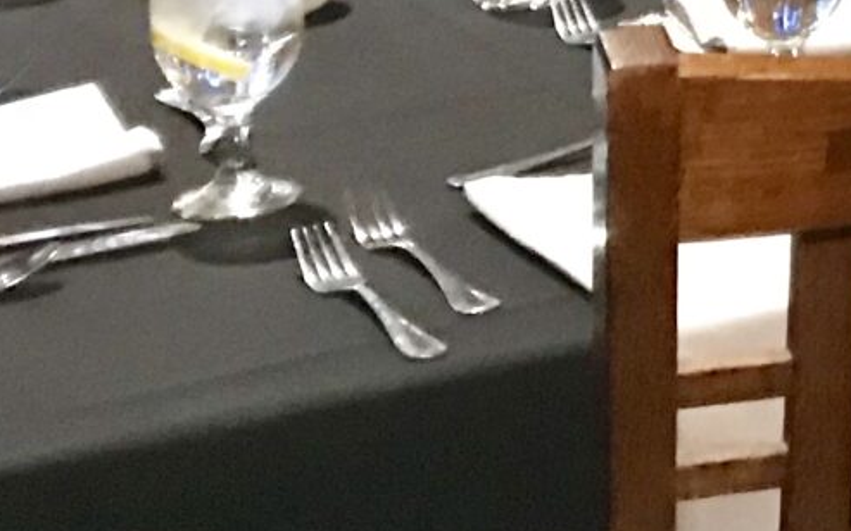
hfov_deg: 11.7
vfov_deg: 8.1
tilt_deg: -7.3
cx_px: 1866
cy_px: -498
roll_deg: -0.9
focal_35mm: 154
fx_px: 3571
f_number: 1.8
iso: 125
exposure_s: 1/4
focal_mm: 3.99
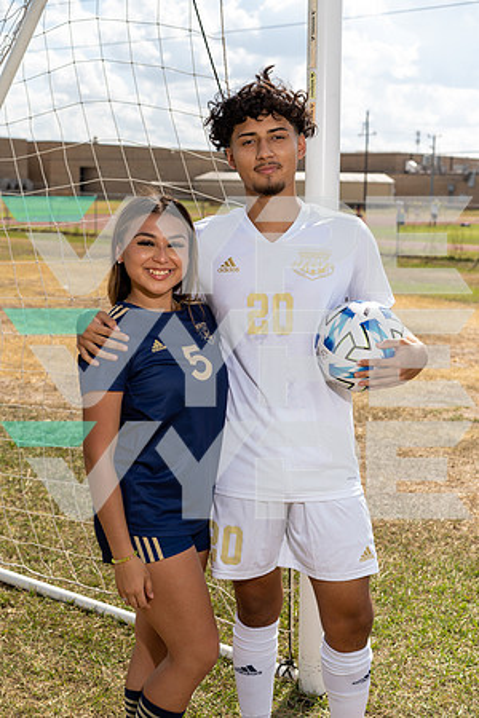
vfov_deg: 36.2
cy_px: 359
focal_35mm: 55
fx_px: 1098
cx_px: 240
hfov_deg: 24.6
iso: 50
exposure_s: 1/250
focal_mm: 55
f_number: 5.6
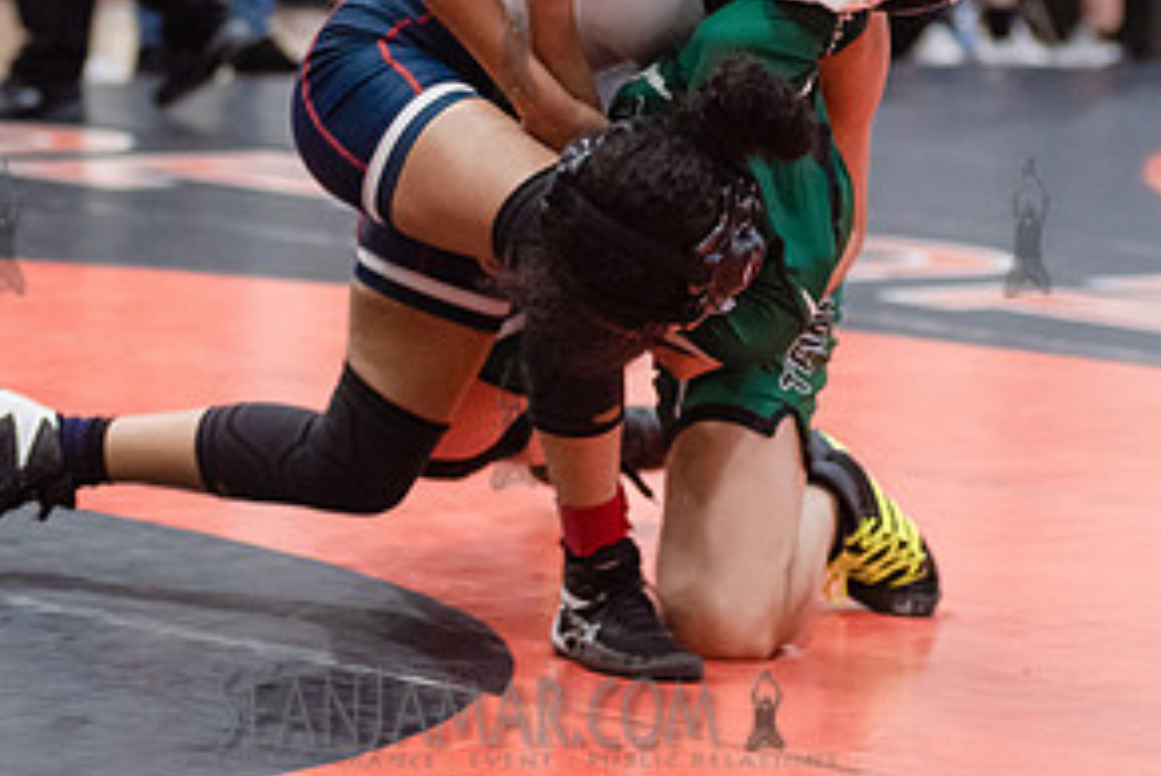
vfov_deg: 7.5
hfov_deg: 11.2
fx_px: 5904
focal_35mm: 183
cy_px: 34
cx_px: 513
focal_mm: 92
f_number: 3.5
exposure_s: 1/400
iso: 4000
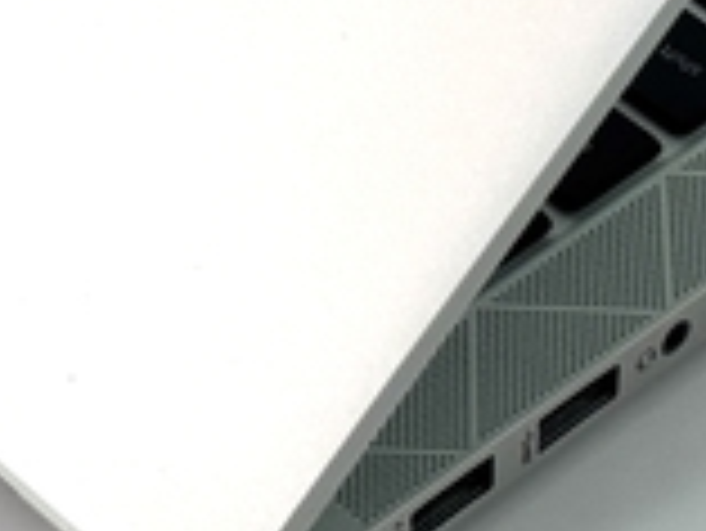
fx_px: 4980
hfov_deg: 8.1
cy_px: -567
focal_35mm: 244
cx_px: -31
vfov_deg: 5.9
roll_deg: +3.1
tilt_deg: -36.8
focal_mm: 6.76
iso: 64
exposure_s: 1/379
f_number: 1.78
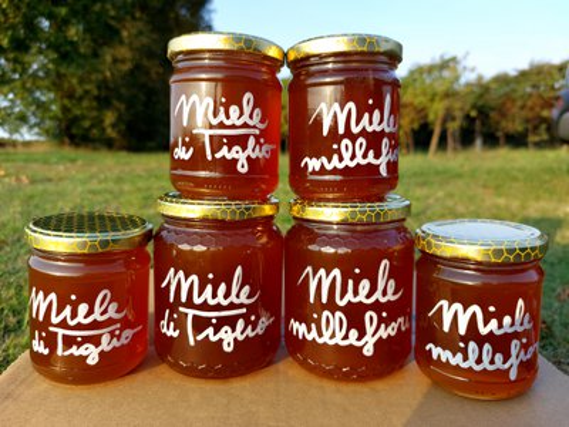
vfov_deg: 54.9
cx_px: 284
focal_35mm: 25
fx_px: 411
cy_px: 214
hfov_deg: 69.4
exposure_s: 1/321
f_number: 1.8
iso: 25
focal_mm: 5.23
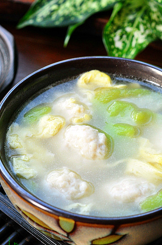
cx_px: 92
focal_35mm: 87
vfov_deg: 23.4
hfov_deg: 15.6
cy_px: 152
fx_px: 589
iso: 800
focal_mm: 40
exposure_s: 1/45
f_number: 8
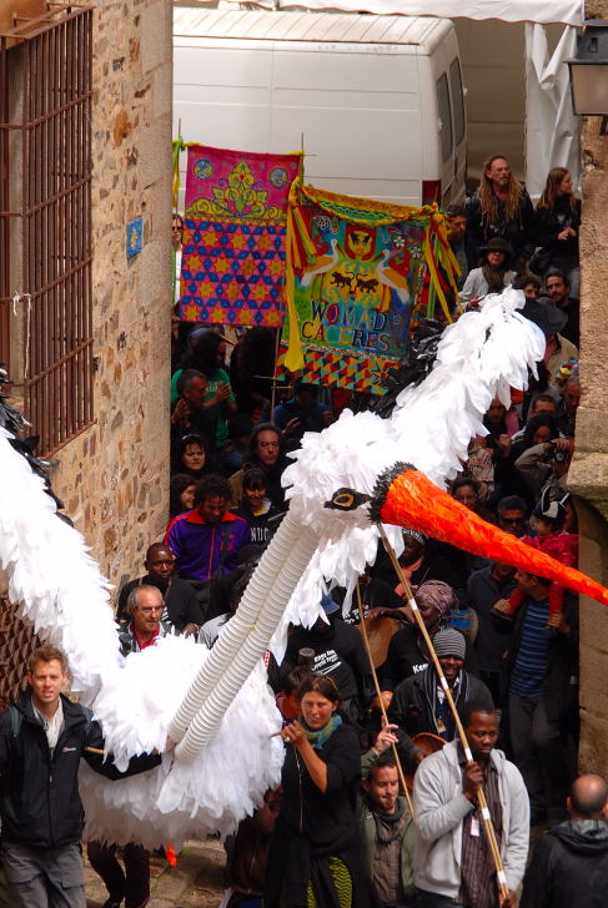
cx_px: 258
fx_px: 2451
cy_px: 520
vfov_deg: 21.0
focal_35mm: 97
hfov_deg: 14.1
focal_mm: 46
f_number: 7.1
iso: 100
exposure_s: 1/160
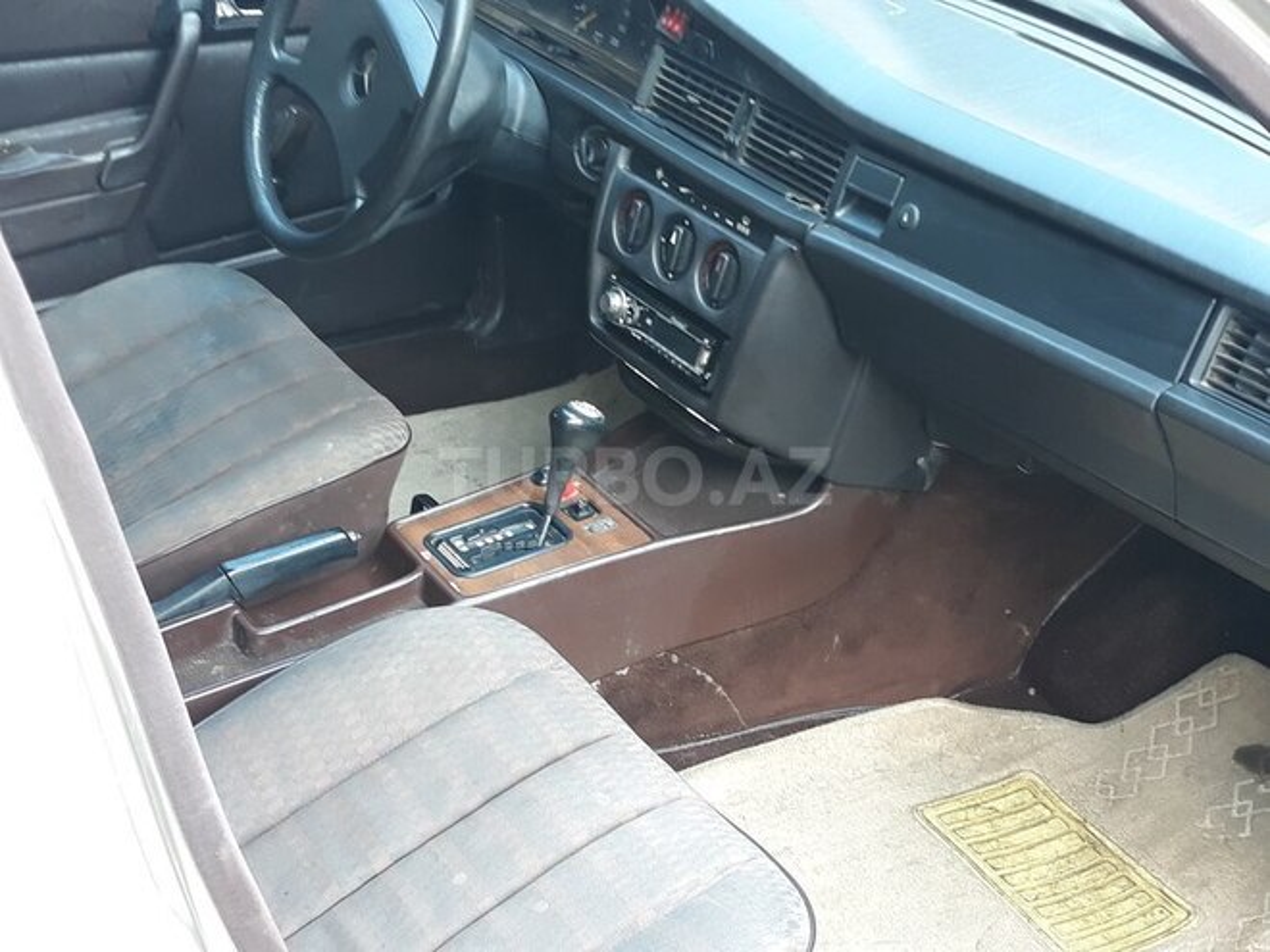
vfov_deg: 51.4
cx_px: 635
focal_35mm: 27
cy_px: 476
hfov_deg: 65.3
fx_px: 991
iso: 50
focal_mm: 3.71
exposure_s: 1/50
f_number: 1.7
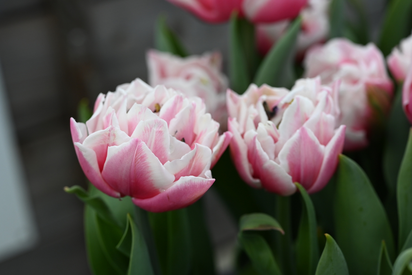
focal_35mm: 50
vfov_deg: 27.0
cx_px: 206
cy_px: 138
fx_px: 572
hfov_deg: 39.6
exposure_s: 1/1250
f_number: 6.3
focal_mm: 50
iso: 640
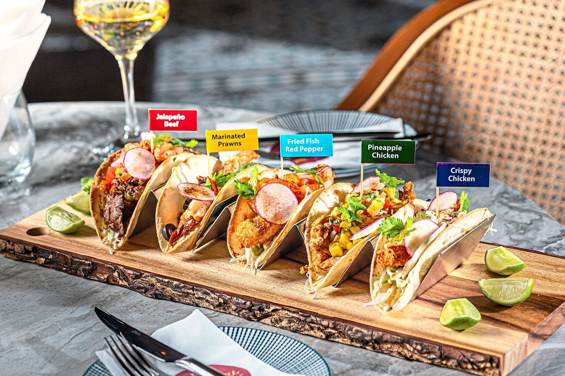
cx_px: 282
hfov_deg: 19.5
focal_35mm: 105
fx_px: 1647
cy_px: 188
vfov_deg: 13.0
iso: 250
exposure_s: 1/160
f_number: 6.3
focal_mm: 105
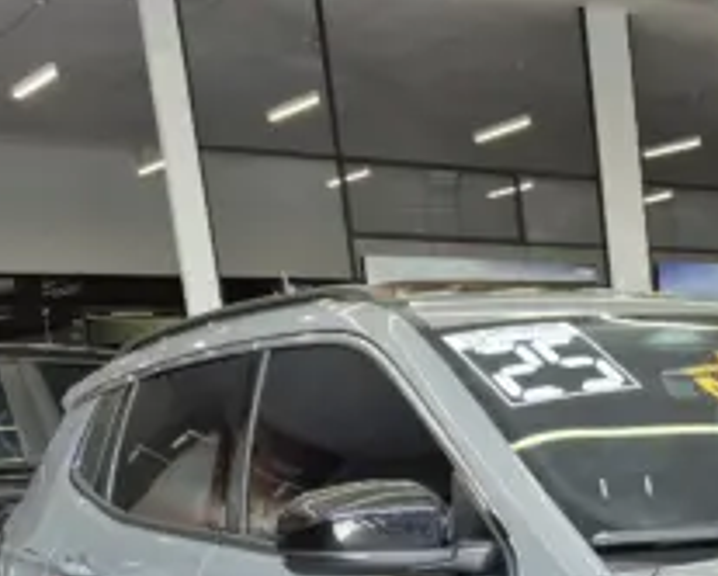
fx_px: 1383
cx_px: 888
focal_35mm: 65
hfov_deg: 25.7
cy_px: 774
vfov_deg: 21.1
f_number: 1.8
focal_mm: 5.4
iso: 32
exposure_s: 1/120
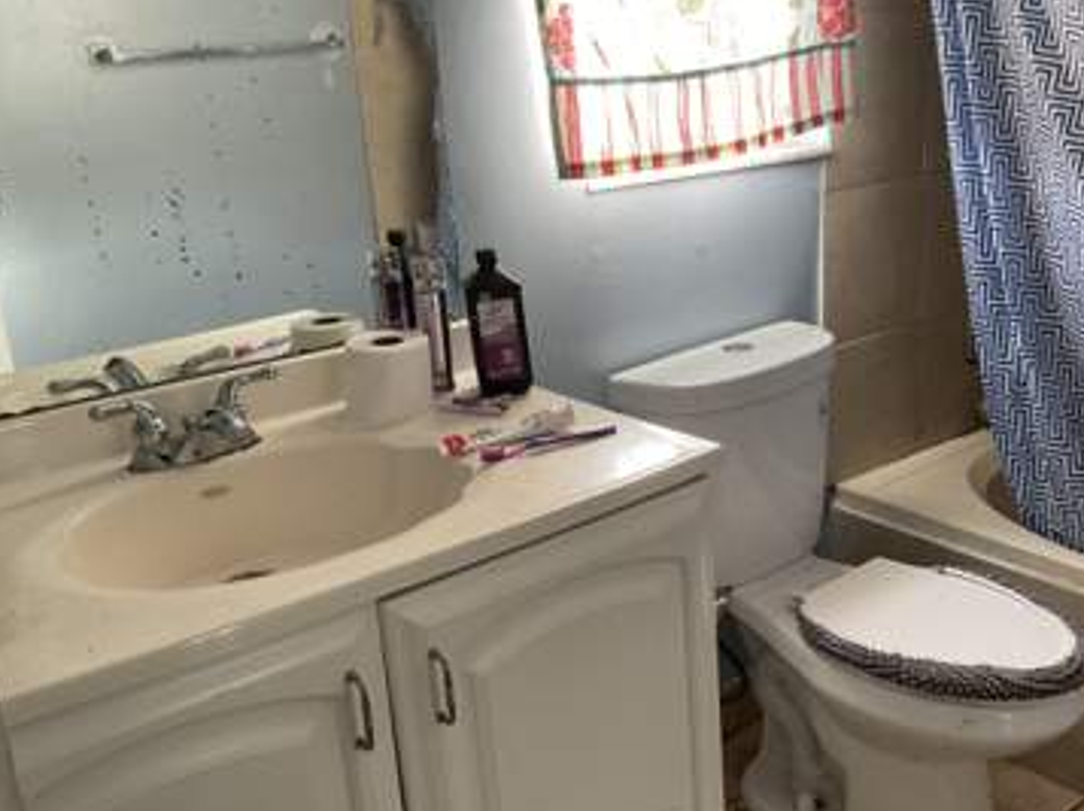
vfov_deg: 36.7
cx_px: 671
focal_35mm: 39
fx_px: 1220
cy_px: 445
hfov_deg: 47.5
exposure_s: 1/61
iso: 64
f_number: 1.8
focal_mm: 3
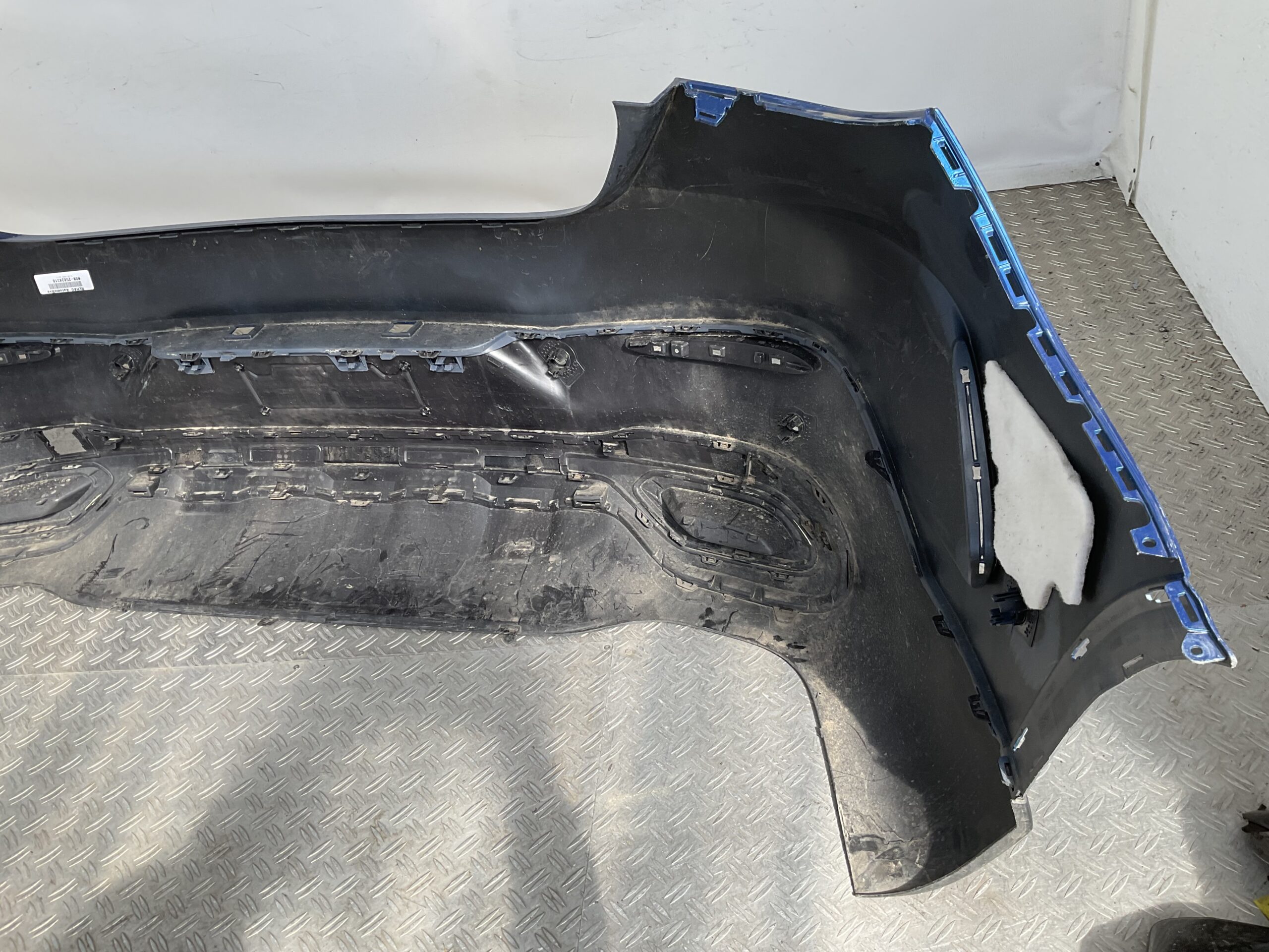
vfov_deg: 48.2
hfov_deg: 61.7
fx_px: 1063
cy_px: 476
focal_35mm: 29
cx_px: 634
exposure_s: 1/248
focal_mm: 3
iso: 16
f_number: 1.8
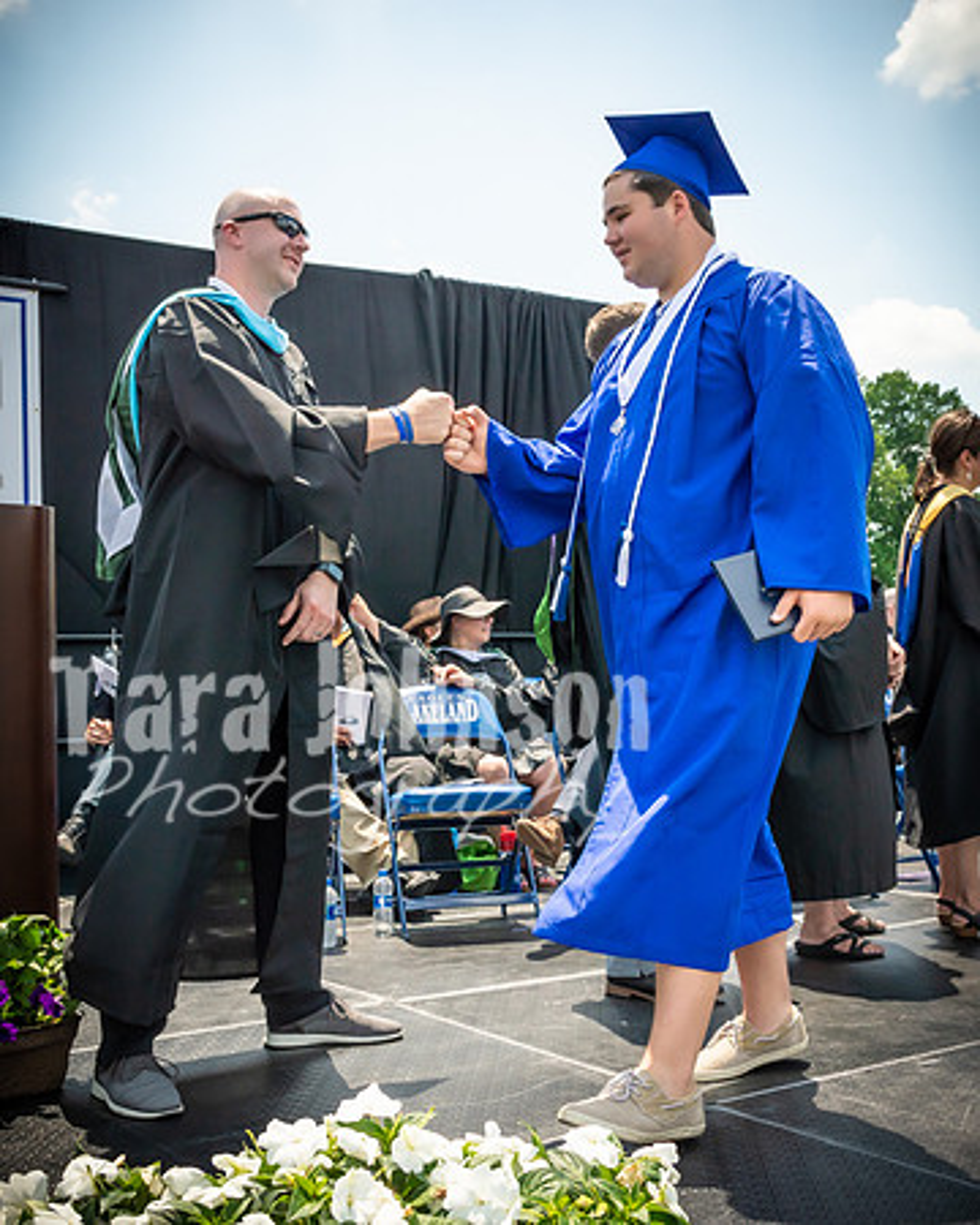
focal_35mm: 42
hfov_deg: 35.4
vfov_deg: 43.6
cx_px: 572
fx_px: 1533
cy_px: 612
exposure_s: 1/800
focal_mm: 20
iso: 200
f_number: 7.1
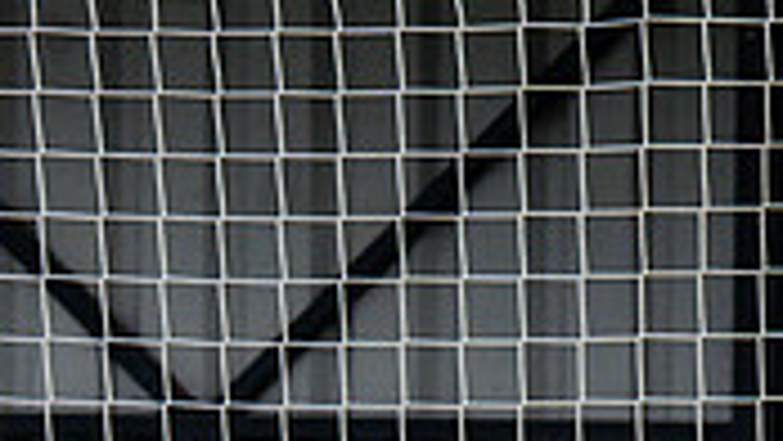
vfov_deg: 0.5
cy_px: 869
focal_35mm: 2374
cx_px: -372
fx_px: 49304
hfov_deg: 0.9
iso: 125
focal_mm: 300
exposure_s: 1/2000
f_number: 2.8
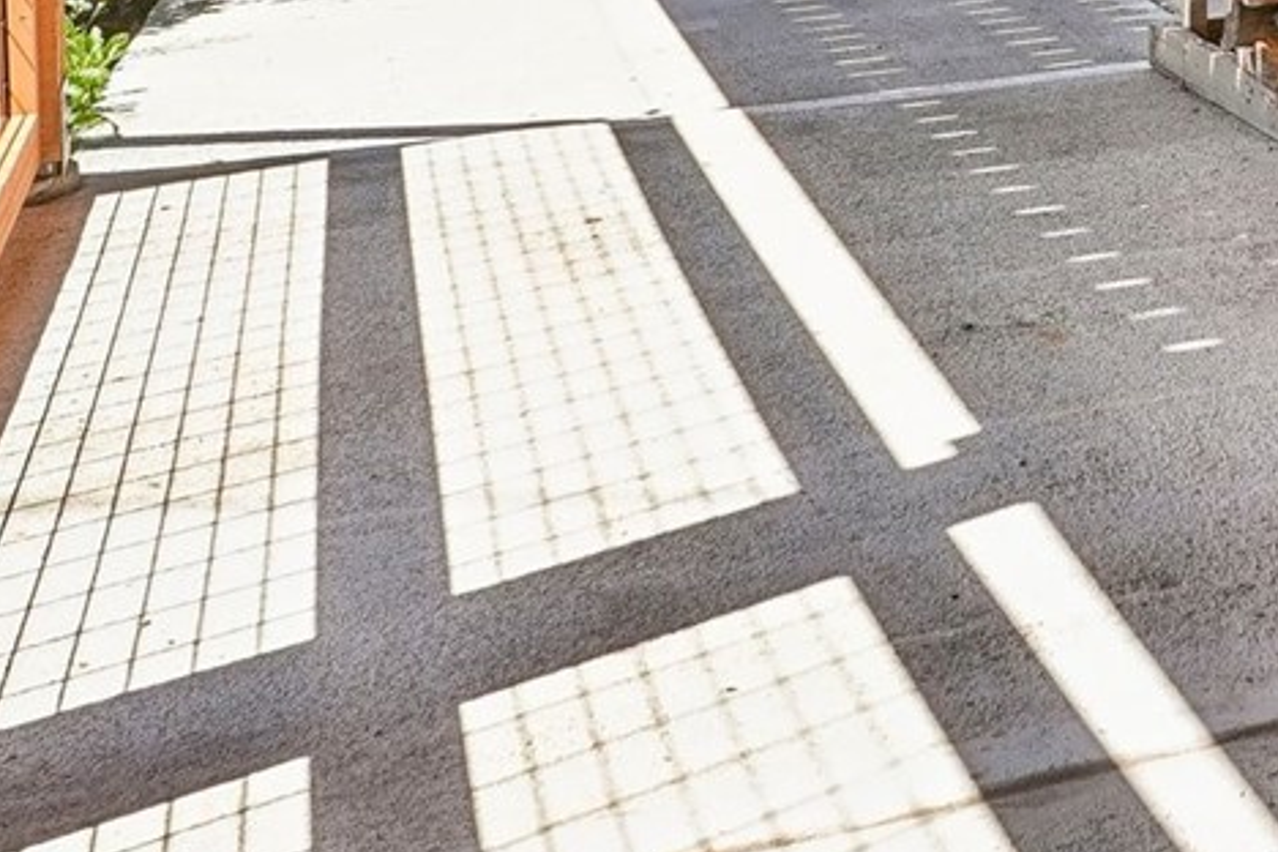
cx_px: 1329
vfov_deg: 19.7
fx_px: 2123
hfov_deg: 30.7
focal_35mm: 60
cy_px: -425
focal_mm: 11
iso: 100
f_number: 8
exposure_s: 1/90
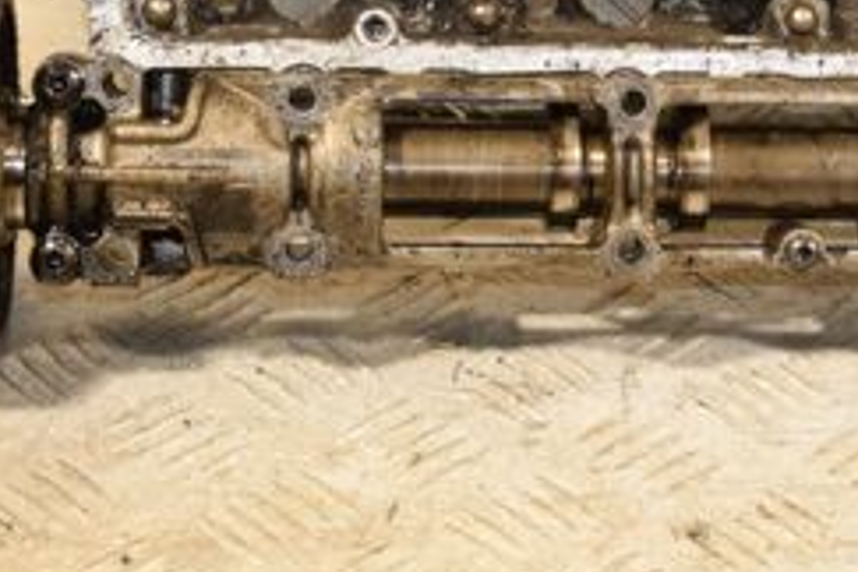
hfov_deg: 14.8
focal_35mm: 138
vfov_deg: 9.8
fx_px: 3296
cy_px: -11
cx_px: 643
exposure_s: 1/200
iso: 800
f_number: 5
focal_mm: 35
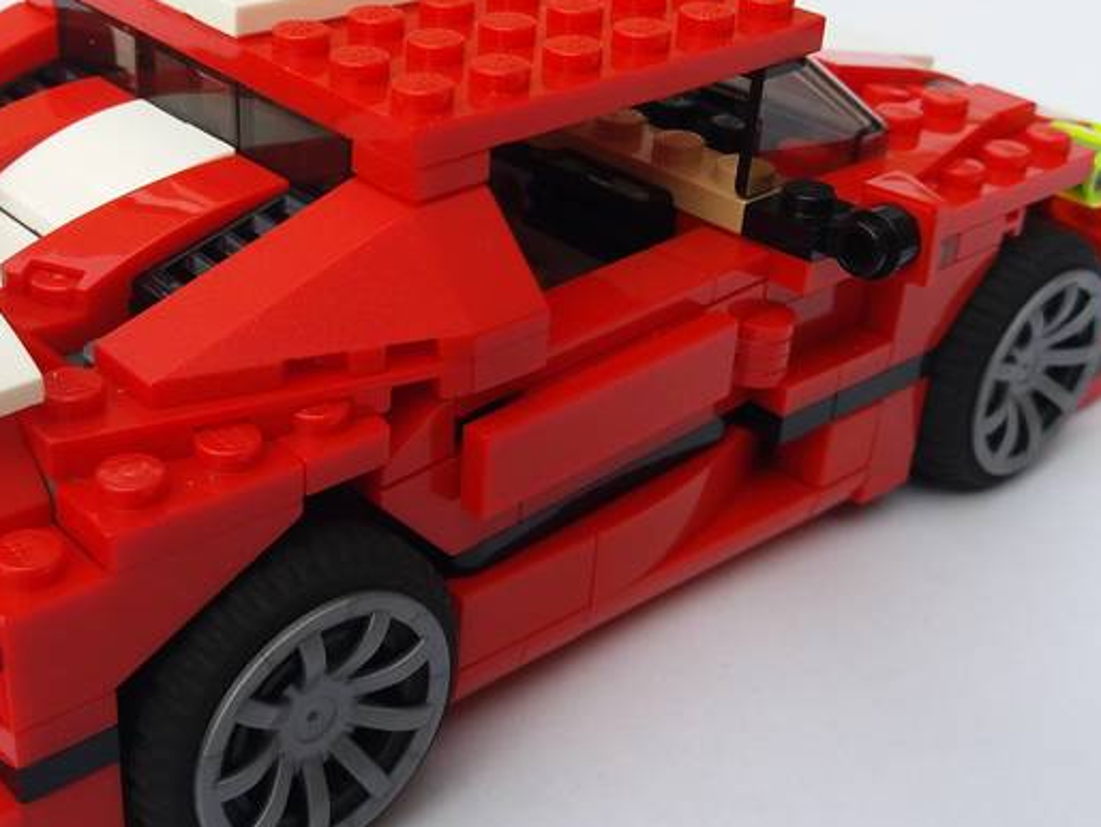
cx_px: 362
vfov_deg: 29.7
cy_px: 393
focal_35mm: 49
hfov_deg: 38.4
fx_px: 1559
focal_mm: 3.7
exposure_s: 1/322
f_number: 1.9
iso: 64
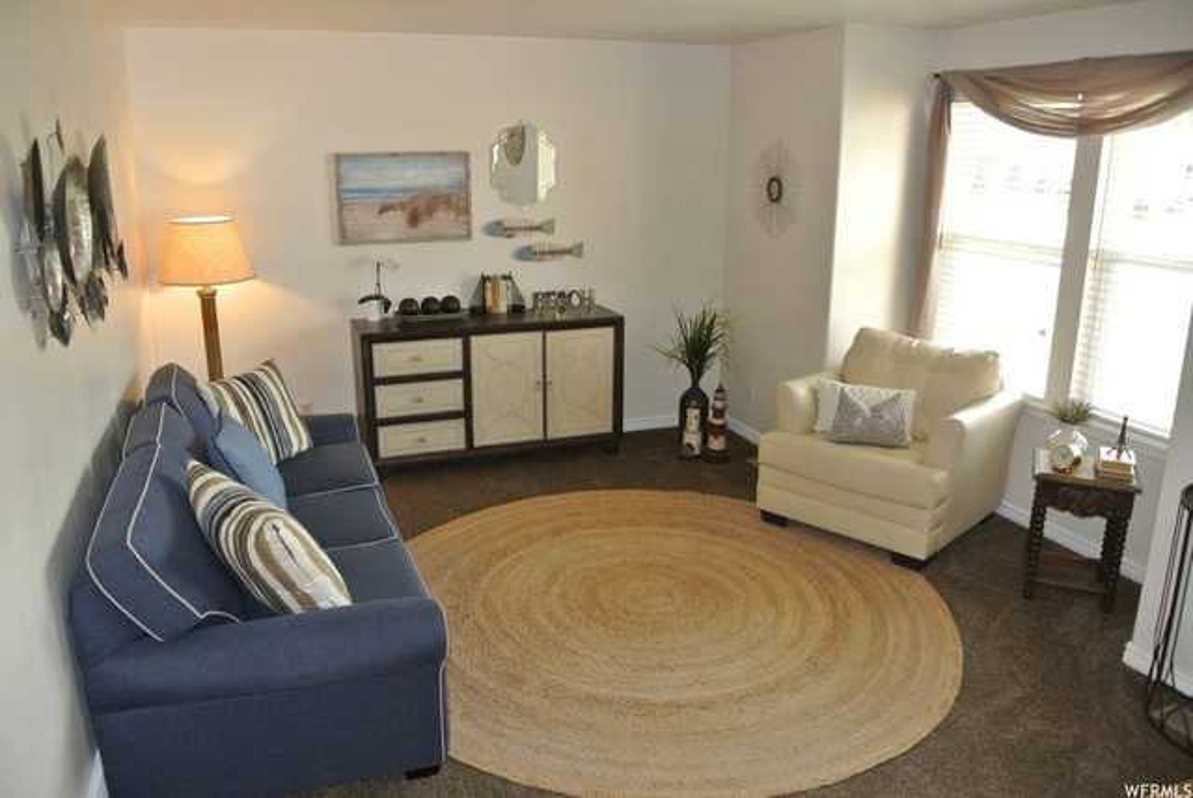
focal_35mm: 27
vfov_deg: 48.0
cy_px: 399
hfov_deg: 67.3
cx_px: 596
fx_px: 896
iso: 400
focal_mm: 10
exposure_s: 1/60
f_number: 3.5
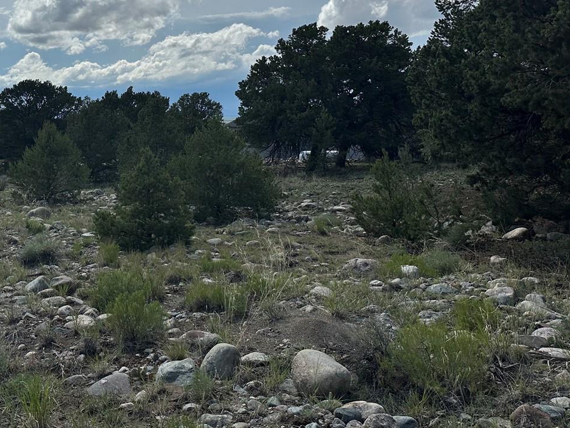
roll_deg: +0.5
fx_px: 659
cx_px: 156
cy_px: 91
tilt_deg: +3.5
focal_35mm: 40
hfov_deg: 45.5
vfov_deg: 34.9
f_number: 1.78
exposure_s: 1/12048
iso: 80
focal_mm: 6.86
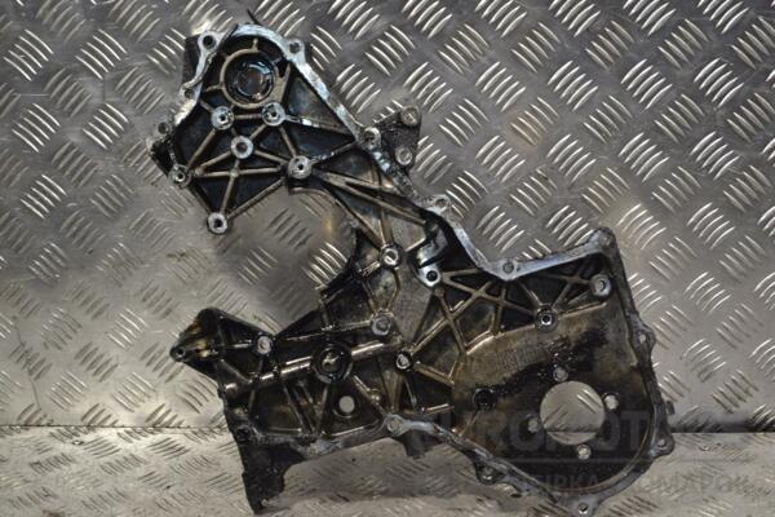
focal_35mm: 66
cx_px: 388
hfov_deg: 30.5
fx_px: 1421
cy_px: 258
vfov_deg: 20.6
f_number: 5.3
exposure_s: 1/60
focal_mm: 44
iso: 400
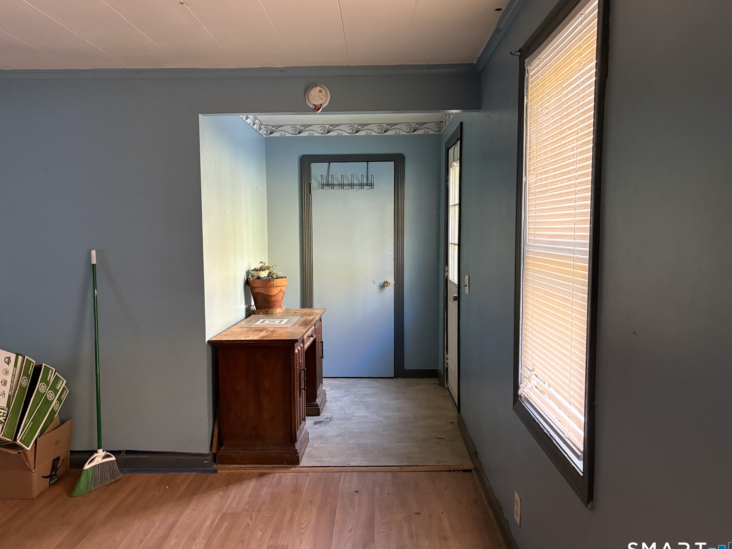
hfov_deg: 65.3
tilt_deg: -4.9
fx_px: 571
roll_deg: -0.2
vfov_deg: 51.4
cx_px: 361
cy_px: 277
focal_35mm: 27
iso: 500
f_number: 1.6
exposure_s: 1/44
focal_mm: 5.96
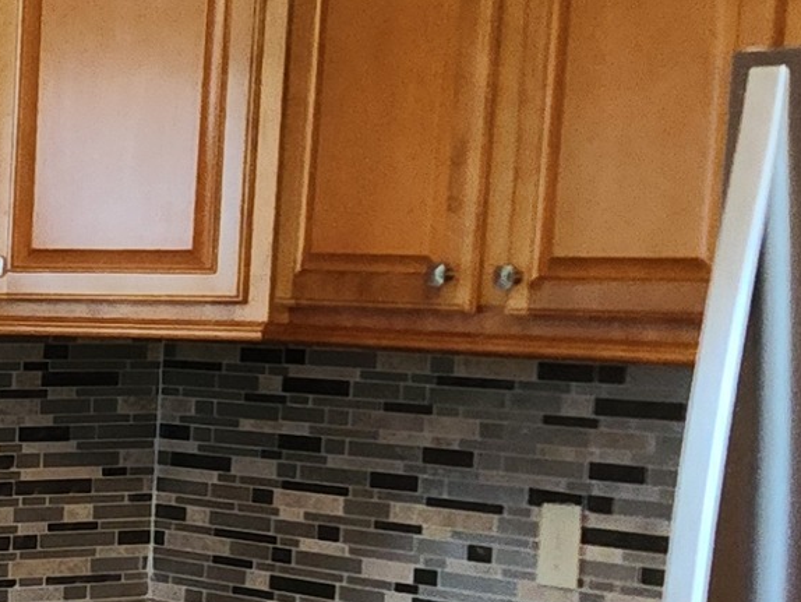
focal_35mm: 123
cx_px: -498
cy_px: 643
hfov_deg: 14.6
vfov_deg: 11.9
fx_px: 2847
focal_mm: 5.4
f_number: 1.8
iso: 200
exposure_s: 1/120
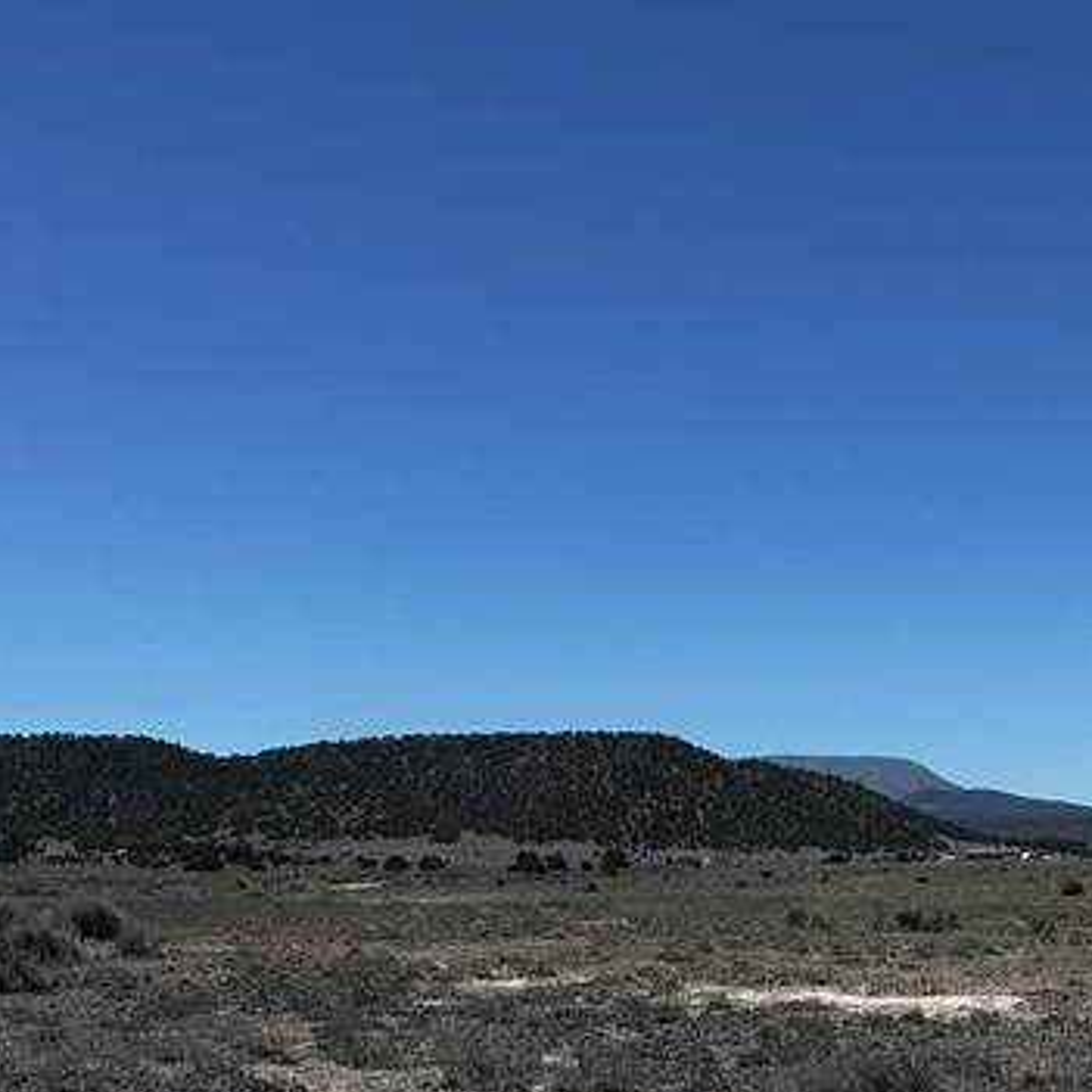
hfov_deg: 28.7
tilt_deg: -3.1
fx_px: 2070
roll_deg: -1.5
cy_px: 1142
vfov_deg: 27.5
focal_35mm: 58
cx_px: 933
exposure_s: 1/5848
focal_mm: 6.86
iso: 80
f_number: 1.78
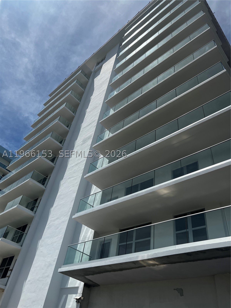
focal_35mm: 26
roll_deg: -10.5
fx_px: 231
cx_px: 116
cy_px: 154
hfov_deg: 53.1
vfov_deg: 67.3
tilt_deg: +42.7
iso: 50
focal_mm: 5.7
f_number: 1.5
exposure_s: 1/10309
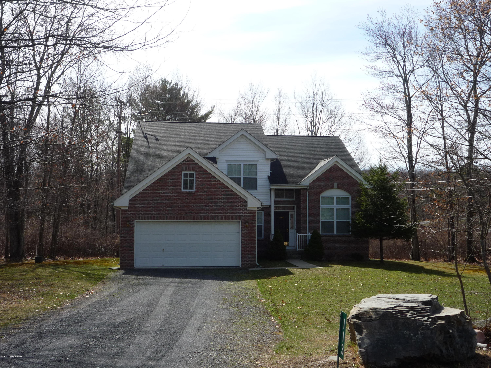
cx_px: 246
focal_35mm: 40
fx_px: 567
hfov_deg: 46.8
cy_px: 184
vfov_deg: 36.0
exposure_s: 1/400
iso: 100
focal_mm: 7
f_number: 5
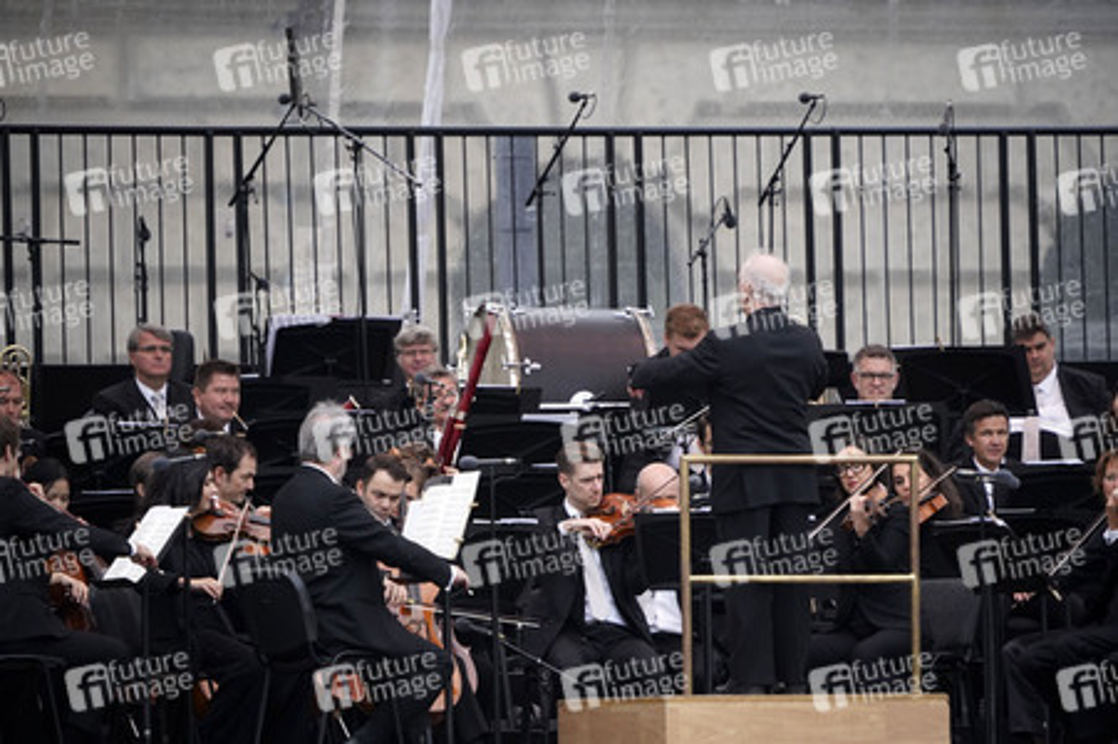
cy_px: 372
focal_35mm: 600
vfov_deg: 2.3
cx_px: 559
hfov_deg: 3.4
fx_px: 18619
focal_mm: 600
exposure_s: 1/1250
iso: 3200
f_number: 6.3
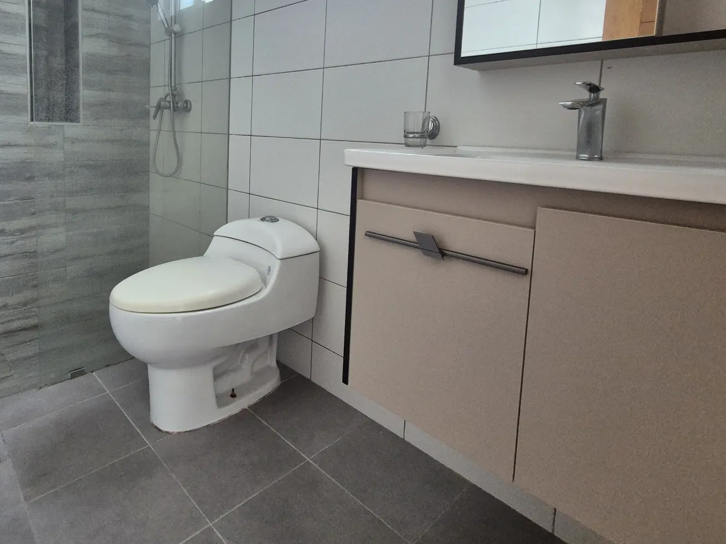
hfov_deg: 82.7
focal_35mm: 19
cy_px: 176
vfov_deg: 66.6
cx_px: 262
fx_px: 398
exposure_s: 1/100
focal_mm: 2.2
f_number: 2.2
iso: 640
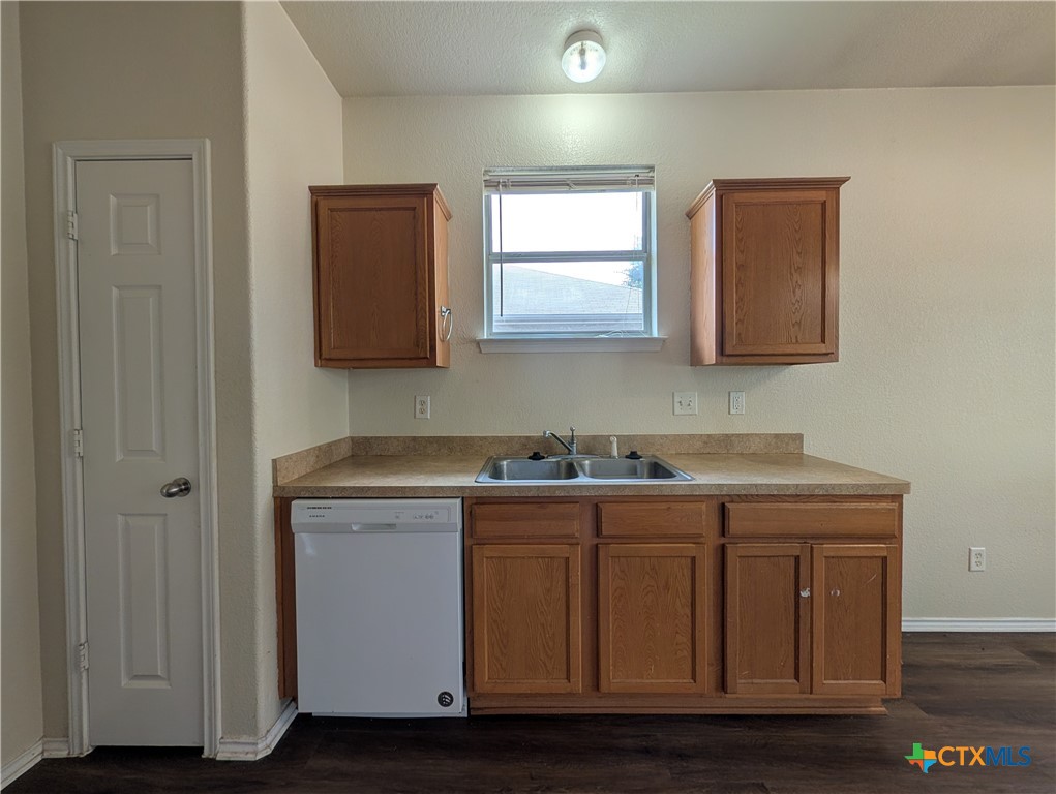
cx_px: 528
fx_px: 366
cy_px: 397
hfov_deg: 110.5
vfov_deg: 94.6
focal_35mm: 12
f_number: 1.7
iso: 45
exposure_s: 1/290
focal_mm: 2.02
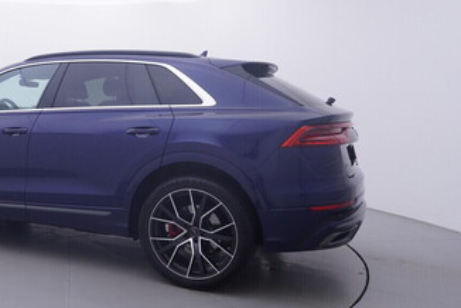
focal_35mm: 38
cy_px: 136
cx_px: 76
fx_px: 485
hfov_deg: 47.3
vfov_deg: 35.2
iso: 200
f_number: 5
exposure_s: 1/80
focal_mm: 15
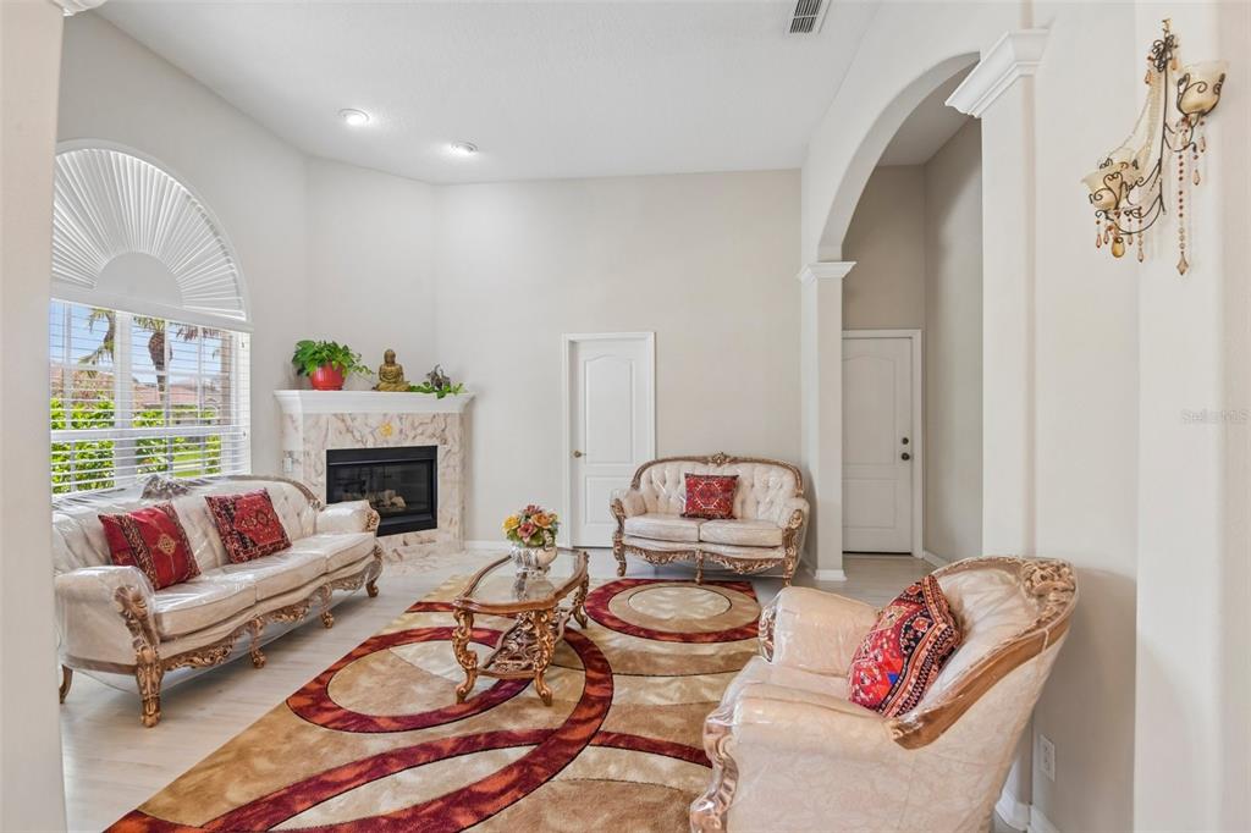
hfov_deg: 96.8
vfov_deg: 73.7
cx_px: 626
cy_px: 416
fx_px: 556
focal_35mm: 16
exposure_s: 1/25
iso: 400
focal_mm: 16
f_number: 8
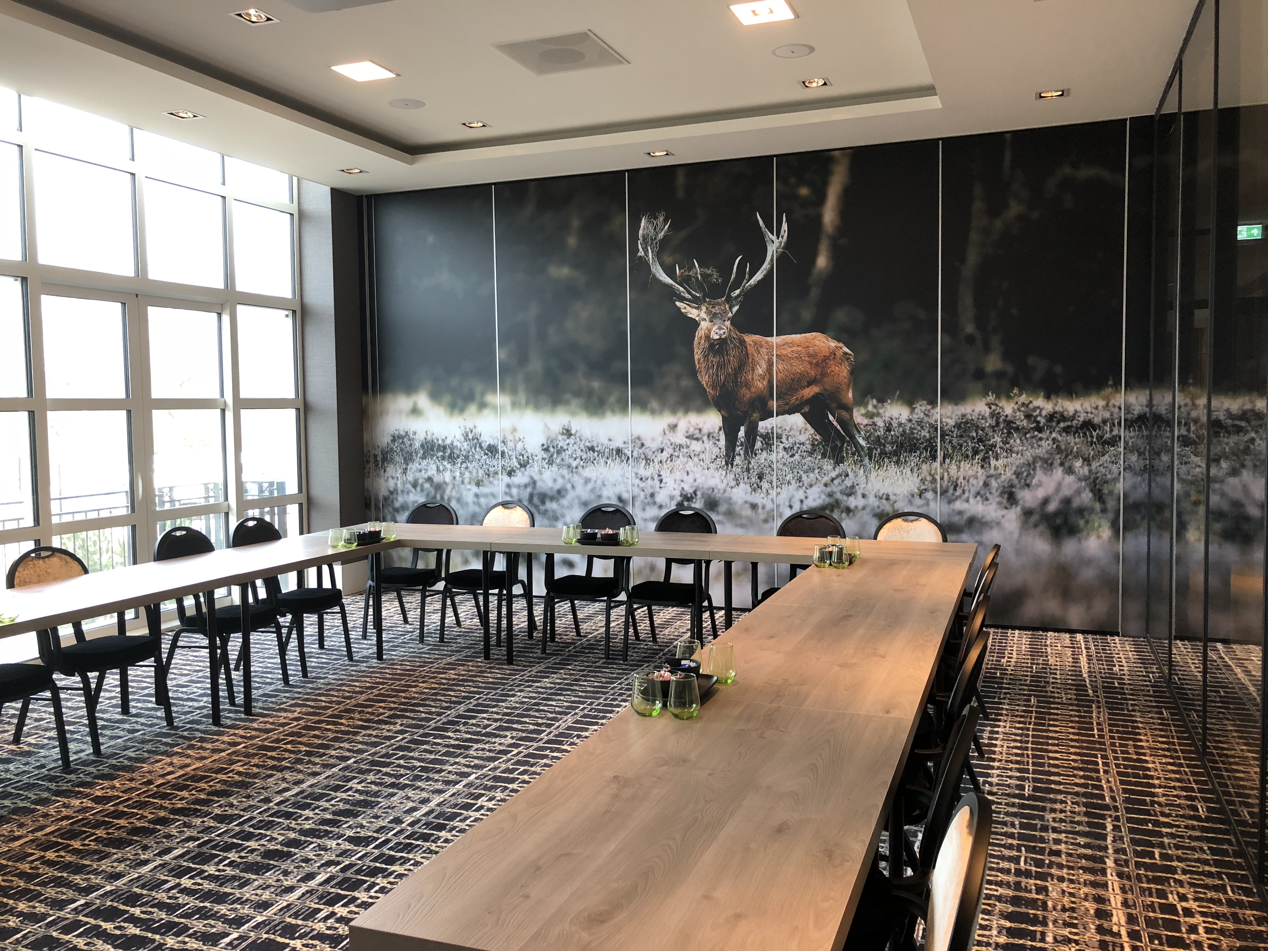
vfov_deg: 49.7
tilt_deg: -3.5
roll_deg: +1.0
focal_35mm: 28
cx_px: 634
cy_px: 476
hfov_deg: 63.4
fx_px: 1026
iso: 40
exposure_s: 1/25
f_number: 1.8
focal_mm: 4
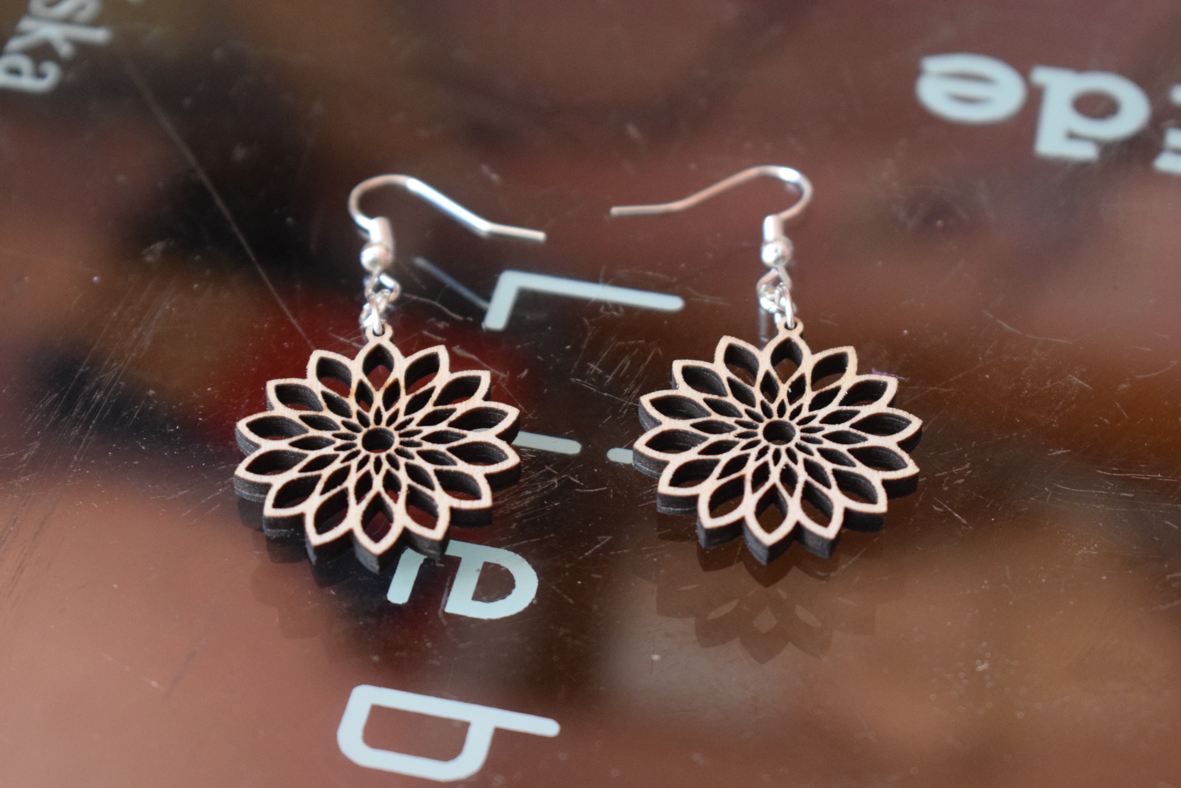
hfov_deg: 24.6
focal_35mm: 82
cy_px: 394
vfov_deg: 16.6
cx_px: 590
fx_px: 2706
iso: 3200
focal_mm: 55
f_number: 5.6
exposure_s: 1/50
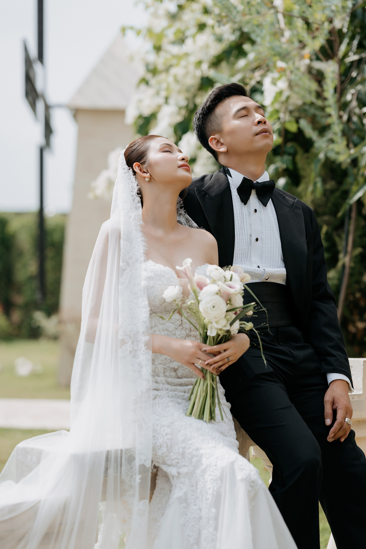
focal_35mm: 85
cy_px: 274
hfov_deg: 16.1
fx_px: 1296
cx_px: 183
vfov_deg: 23.9
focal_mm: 85
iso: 100
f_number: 2.5
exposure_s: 1/1600
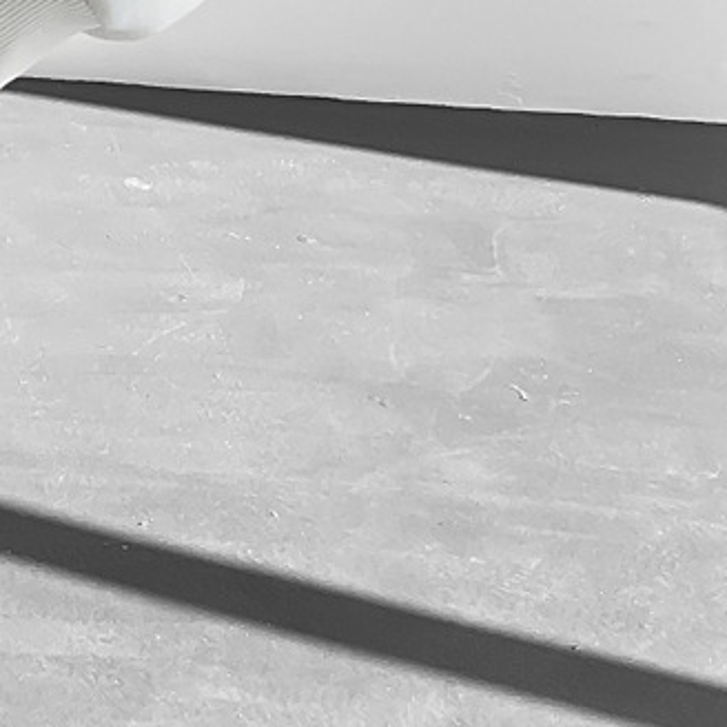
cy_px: 18
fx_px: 2970
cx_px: -463
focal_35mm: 125
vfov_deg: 13.8
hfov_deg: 13.0
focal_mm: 3
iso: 16
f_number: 1.8
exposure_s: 1/160
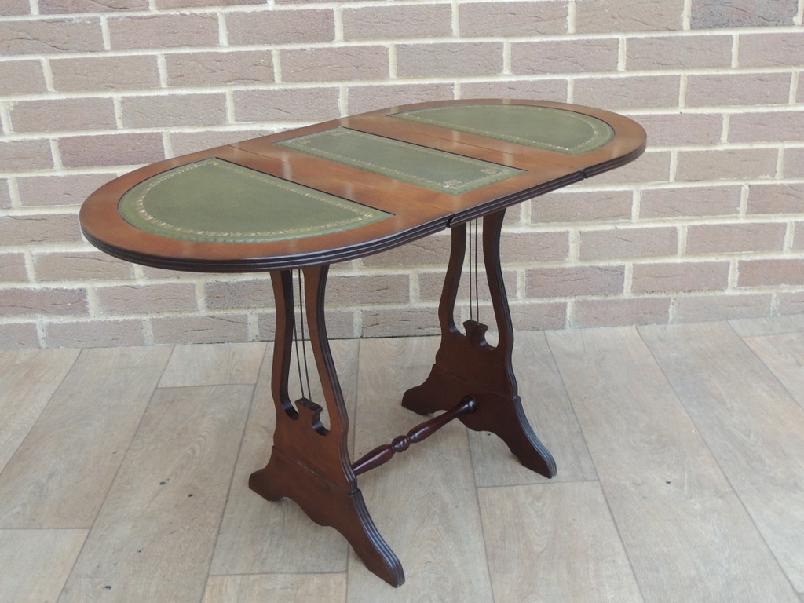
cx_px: 402
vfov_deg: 36.0
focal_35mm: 40
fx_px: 929
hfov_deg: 46.8
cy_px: 302
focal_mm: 7.1
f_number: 3.3
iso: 400
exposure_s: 1/40
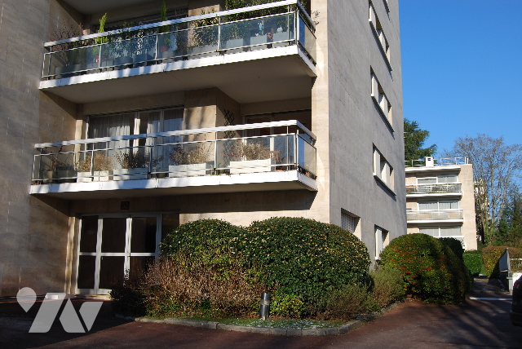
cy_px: 174
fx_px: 566
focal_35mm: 39
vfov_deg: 34.3
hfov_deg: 49.5
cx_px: 261
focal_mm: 26
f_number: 8
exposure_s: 1/250
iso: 100
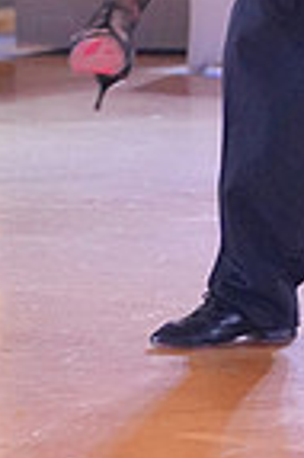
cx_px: 405
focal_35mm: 687
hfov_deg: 2.0
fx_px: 8722
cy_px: -157
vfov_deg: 3.0
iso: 6400
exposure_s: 1/500
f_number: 3.5
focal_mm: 113
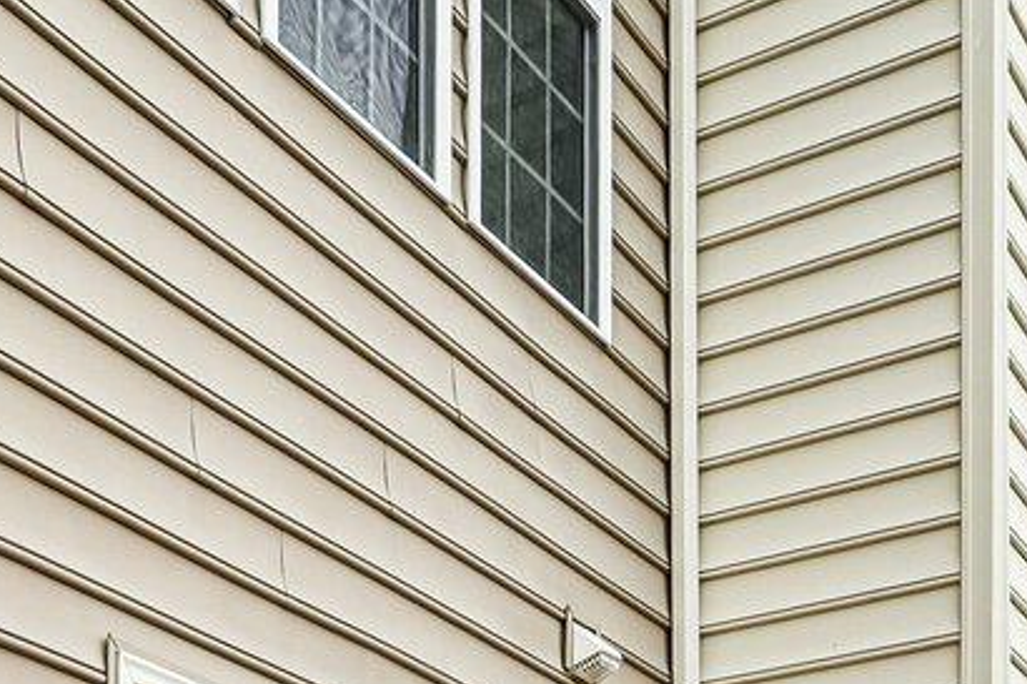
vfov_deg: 15.8
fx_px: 1996
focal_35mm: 70
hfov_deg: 28.2
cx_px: 185
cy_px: 1324
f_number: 8
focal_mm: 14
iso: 100
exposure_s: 1/250
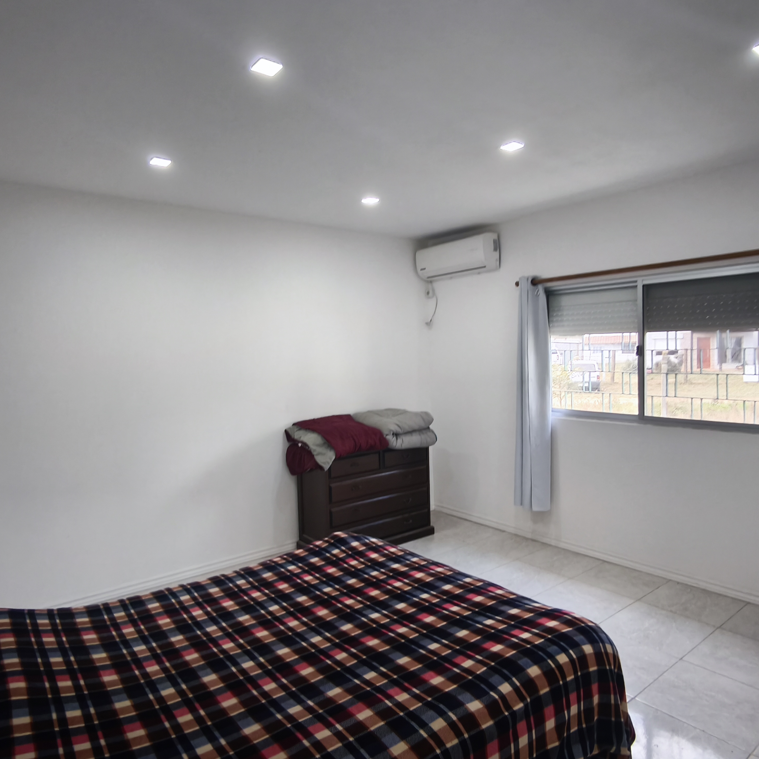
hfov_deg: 67.2
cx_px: 395
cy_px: 376
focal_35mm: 23
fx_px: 571
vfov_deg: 67.3
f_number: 2.2
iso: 200
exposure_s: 1/33.3
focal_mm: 1.91
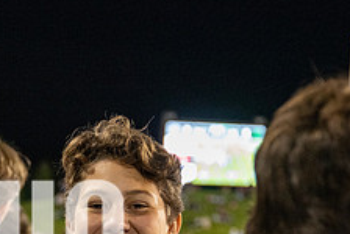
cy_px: 254
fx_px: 1158
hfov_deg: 16.8
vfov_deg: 11.4
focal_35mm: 119
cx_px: 6
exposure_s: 1/500
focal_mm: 46
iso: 2000
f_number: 3.2
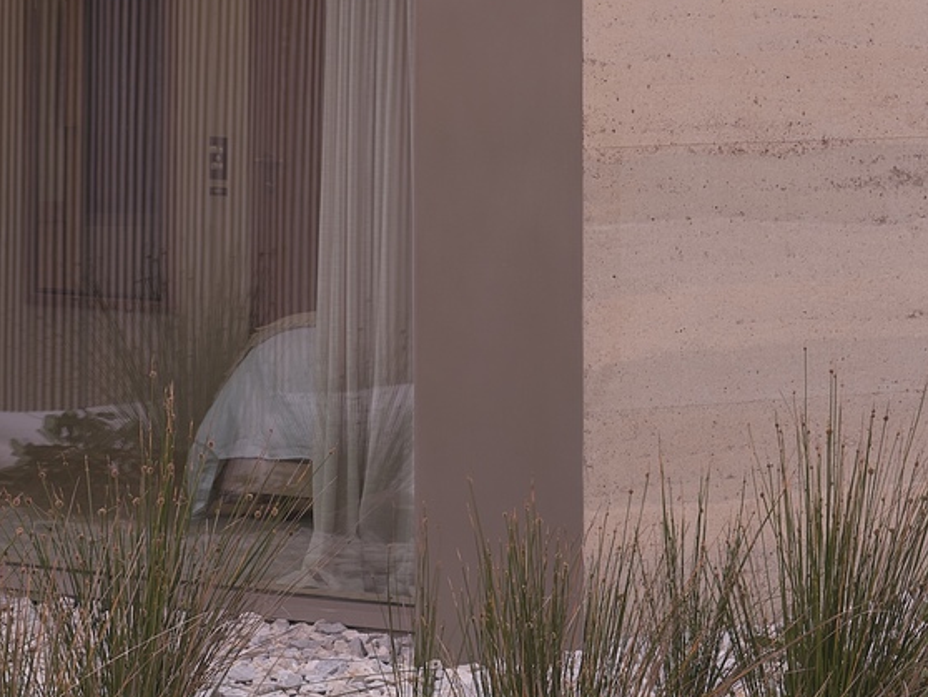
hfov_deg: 7.0
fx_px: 7590
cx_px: 183
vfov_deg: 5.2
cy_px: -28
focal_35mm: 283
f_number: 16
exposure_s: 1.5
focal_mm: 100
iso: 160
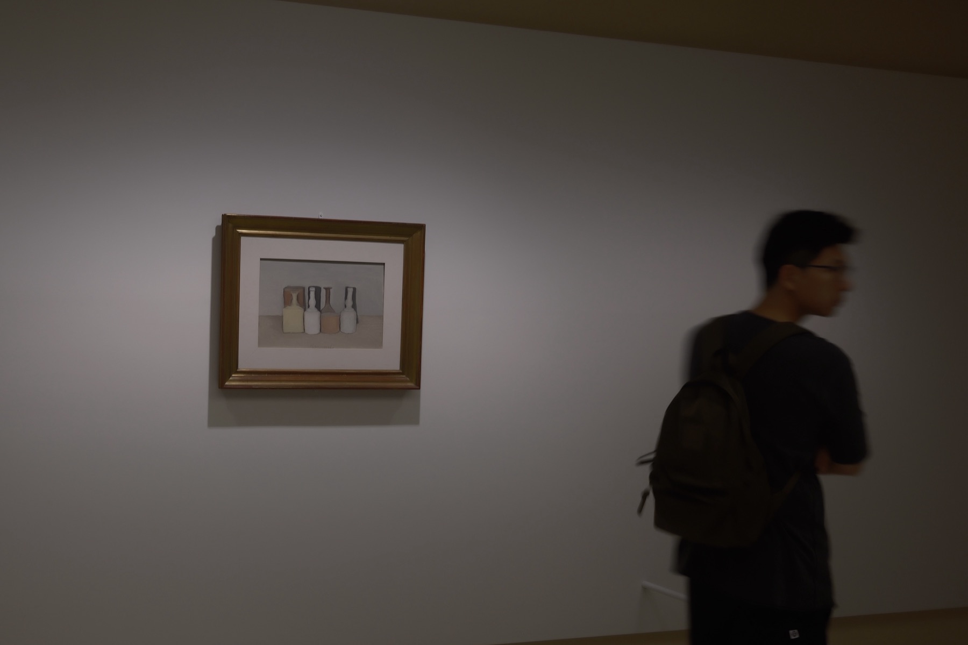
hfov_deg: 54.4
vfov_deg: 37.8
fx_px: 941
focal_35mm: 35
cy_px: 322
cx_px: 484
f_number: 2.8
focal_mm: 23
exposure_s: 1/13
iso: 100
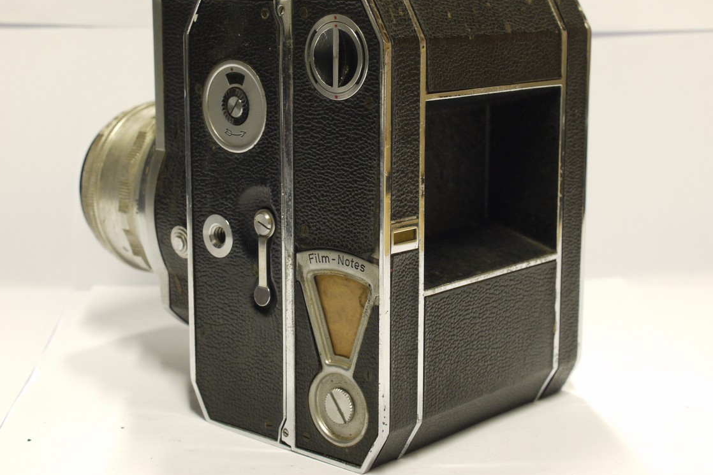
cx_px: 362
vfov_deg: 20.3
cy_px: 209
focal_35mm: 67
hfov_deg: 30.1
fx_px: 1327
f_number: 8
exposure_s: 1/8
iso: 400
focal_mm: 30
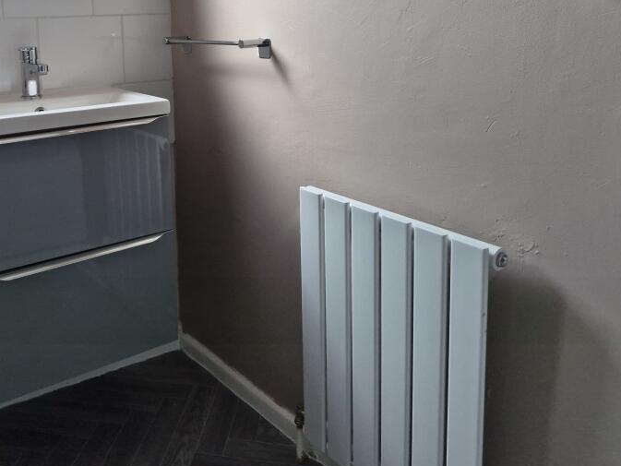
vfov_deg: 39.6
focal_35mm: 35
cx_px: 192
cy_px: 117
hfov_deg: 51.3
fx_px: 628
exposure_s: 1/180
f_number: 1.8
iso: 125
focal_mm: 5.4
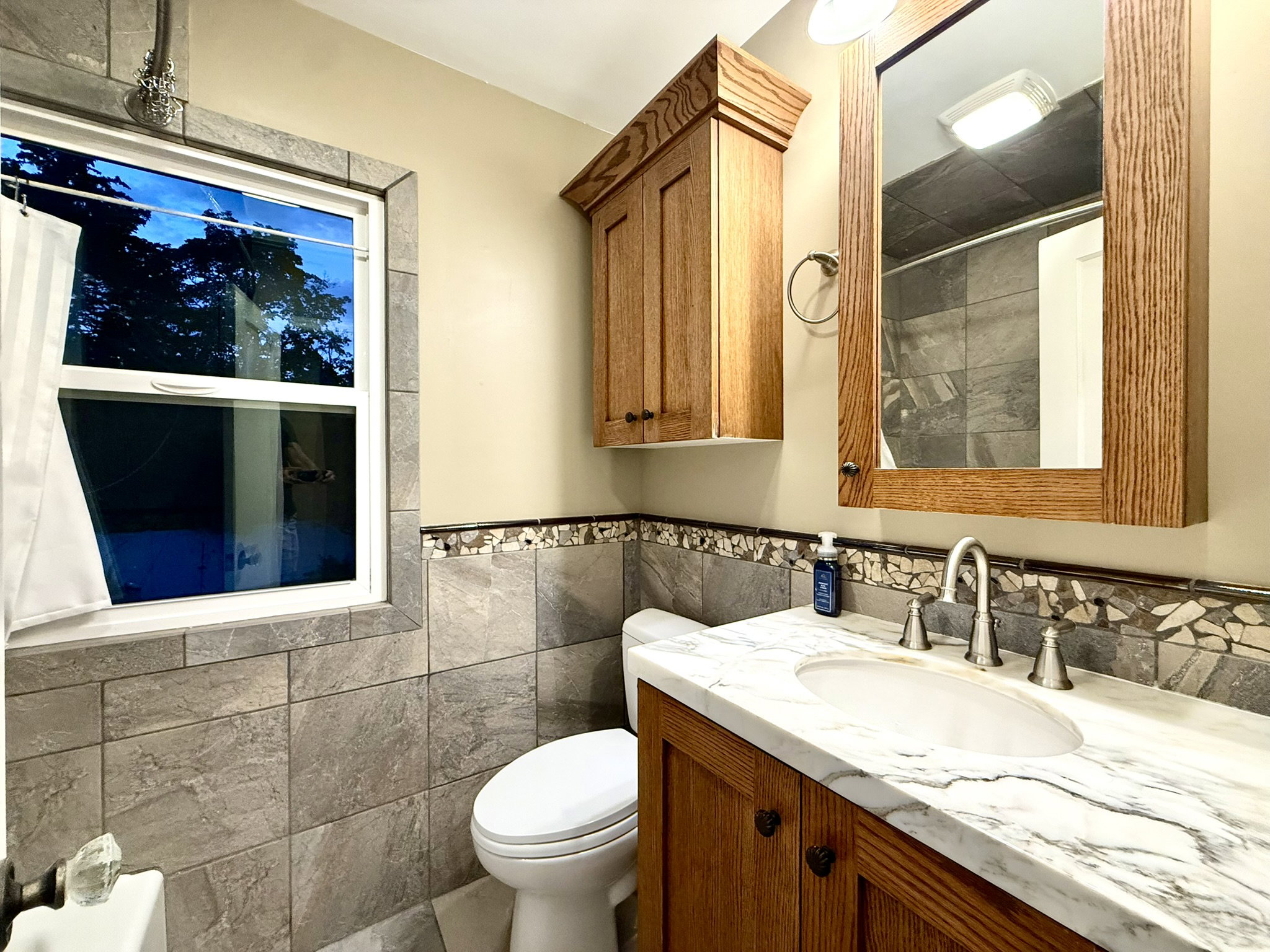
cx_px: 635
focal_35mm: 14
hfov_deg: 102.1
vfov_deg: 85.7
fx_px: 514
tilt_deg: -0.9
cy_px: 476
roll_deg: -0.3
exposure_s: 1/60
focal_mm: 2.22
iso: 400
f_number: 2.2
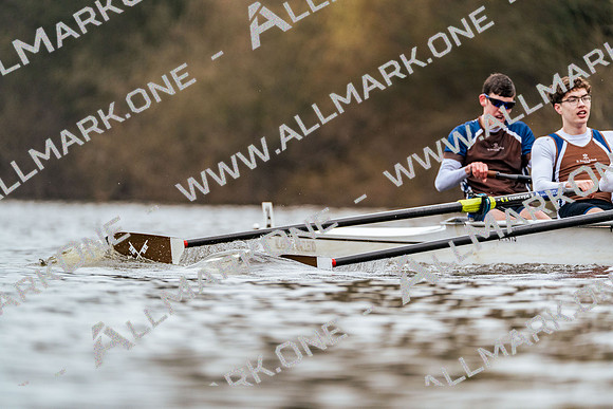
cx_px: 306
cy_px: 204
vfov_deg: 2.3
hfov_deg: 3.4
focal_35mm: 600
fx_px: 10219
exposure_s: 1/2000
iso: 1600
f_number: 6.3
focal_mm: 600
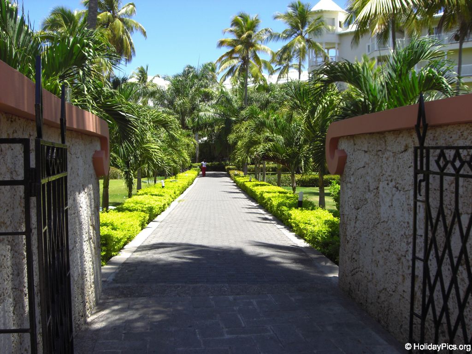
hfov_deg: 49.0
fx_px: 518
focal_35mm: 38
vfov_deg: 37.7
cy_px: 177
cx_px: 236
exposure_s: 1/500
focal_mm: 6.2
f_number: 2.7
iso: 64
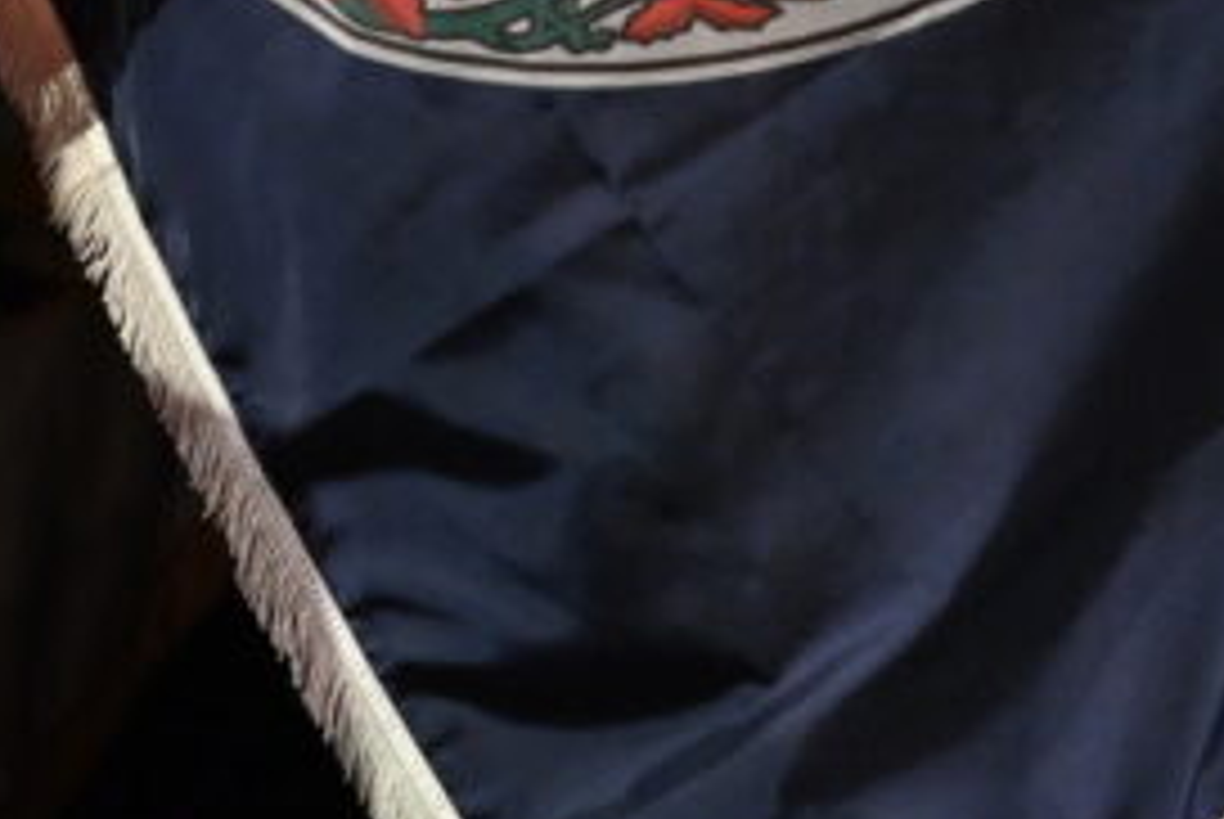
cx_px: -1030
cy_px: -538
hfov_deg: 2.7
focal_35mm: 752
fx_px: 25595
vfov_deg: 1.8
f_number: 4
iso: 4000
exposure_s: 1/320
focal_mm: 200
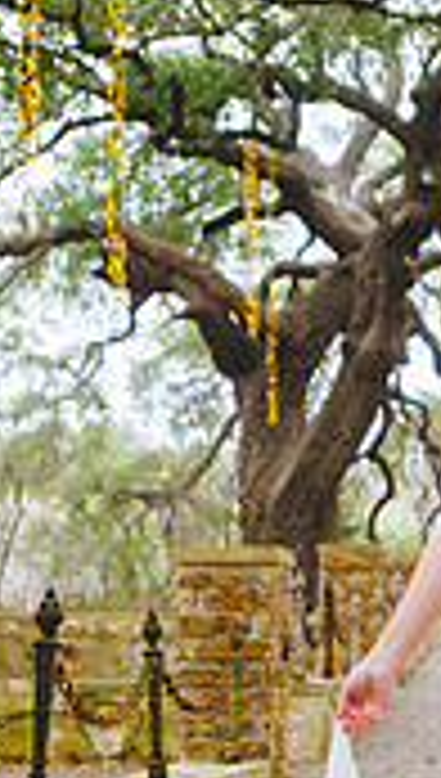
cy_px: 576
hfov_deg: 13.7
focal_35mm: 84
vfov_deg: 25.0
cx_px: 630
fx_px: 1737
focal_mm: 24
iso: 320
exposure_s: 1/200
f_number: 2.8
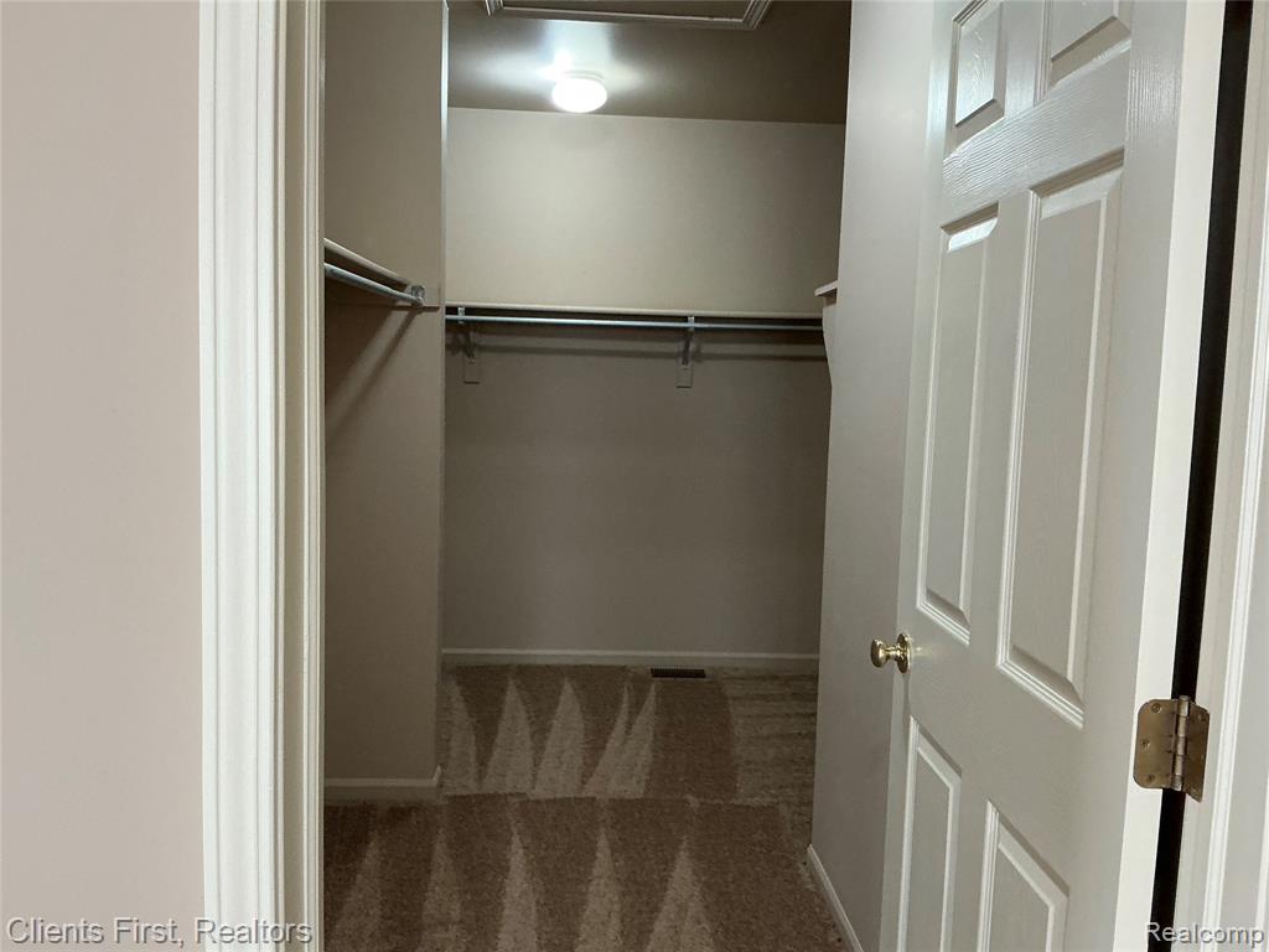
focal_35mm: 28
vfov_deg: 49.7
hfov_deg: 63.4
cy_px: 476
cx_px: 634
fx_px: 1026
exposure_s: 1/60
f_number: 1.8
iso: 200
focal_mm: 3
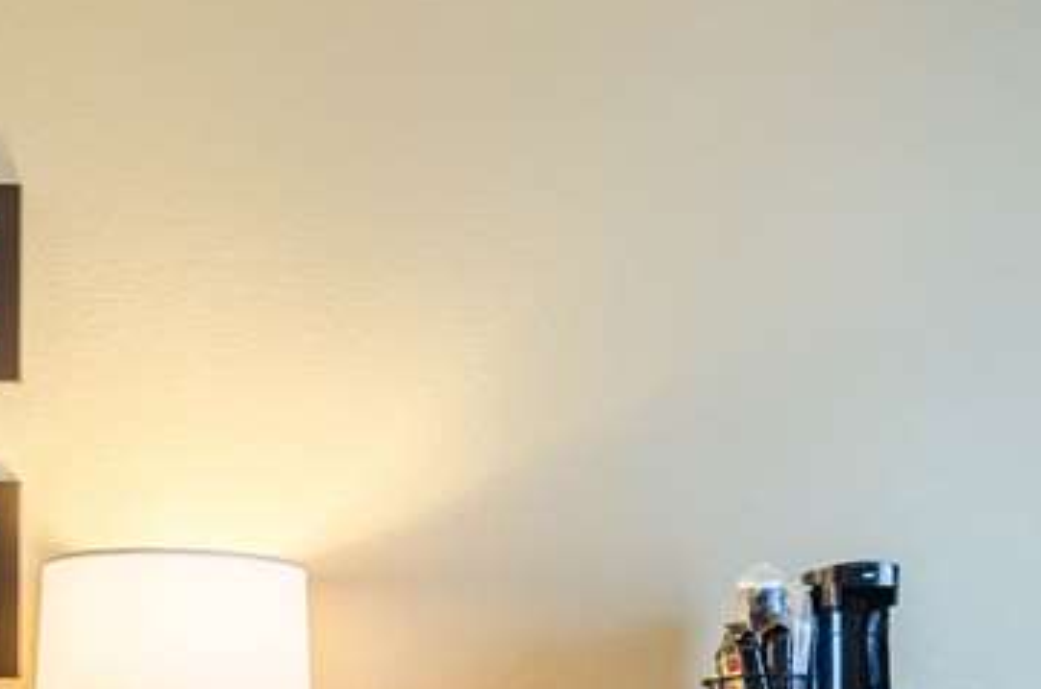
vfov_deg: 25.1
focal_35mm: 51
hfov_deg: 38.8
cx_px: 417
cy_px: 683
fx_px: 1471
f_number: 10
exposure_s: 1/15
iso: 400
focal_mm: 12
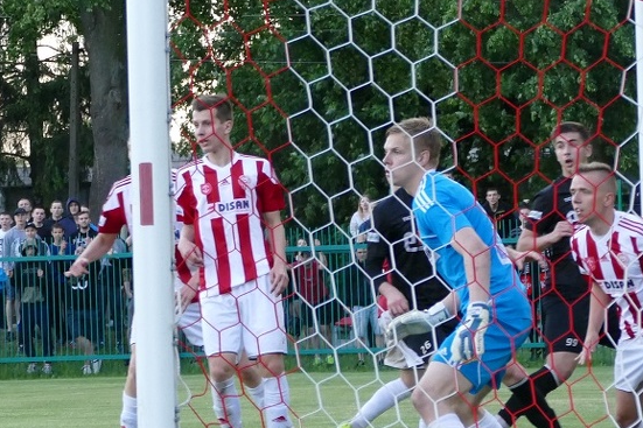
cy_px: 202
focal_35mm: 244
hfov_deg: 8.4
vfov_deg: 5.6
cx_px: 82
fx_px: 4357
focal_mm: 40.84
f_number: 3.9
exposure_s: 1/500
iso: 1250
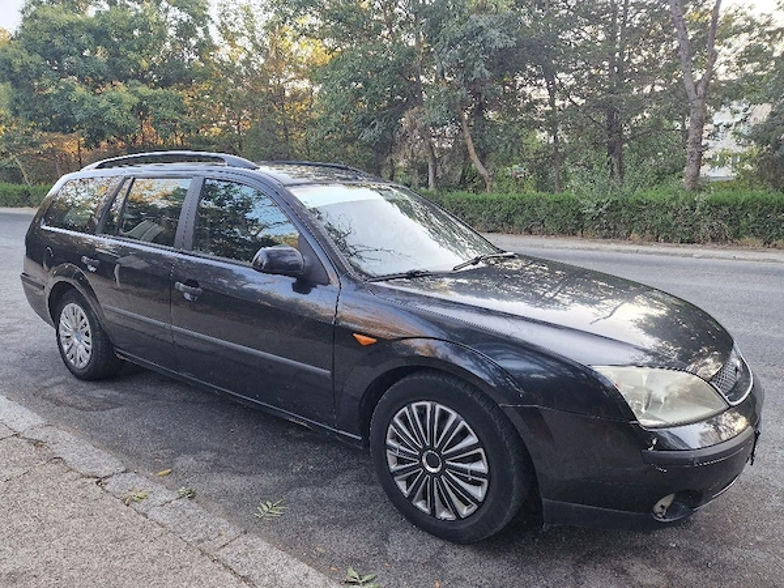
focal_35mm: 23
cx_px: 392
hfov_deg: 73.9
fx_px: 521
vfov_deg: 58.9
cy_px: 294
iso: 100
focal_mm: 5.4
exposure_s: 1/182
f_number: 1.8
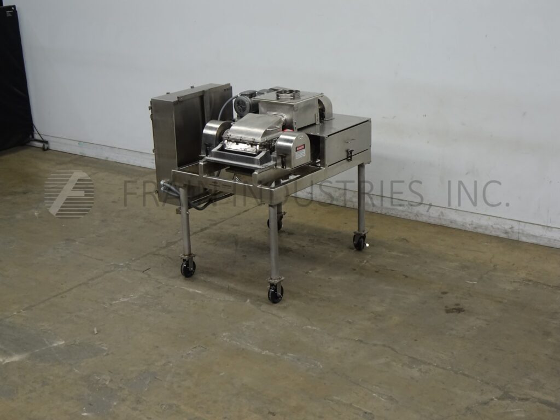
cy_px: 210
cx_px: 280
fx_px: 841
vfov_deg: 28.0
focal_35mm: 52
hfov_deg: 36.8
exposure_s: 1/60
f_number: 4.5
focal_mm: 8.35
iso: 200
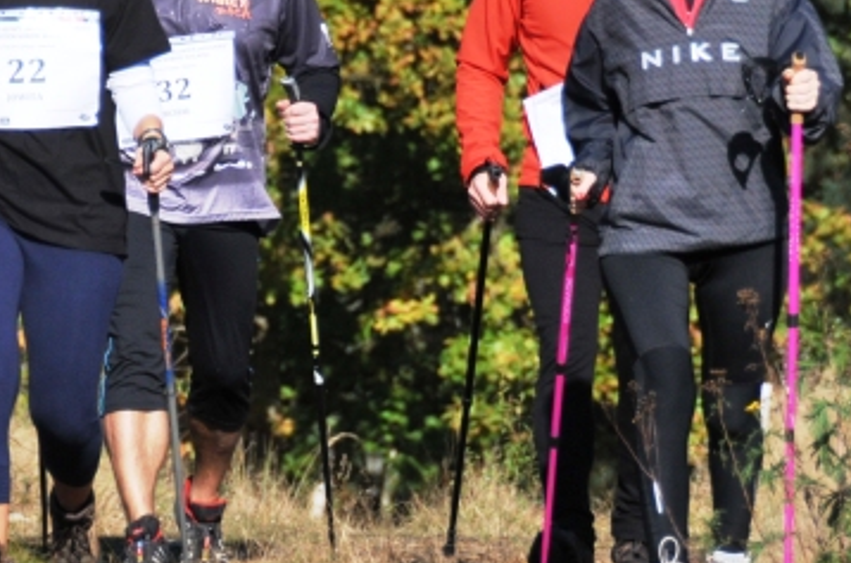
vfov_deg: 1.6
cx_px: 433
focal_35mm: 859
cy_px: 166
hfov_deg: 2.4
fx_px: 20261
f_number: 5.6
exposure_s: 1/2000
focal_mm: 200
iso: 360
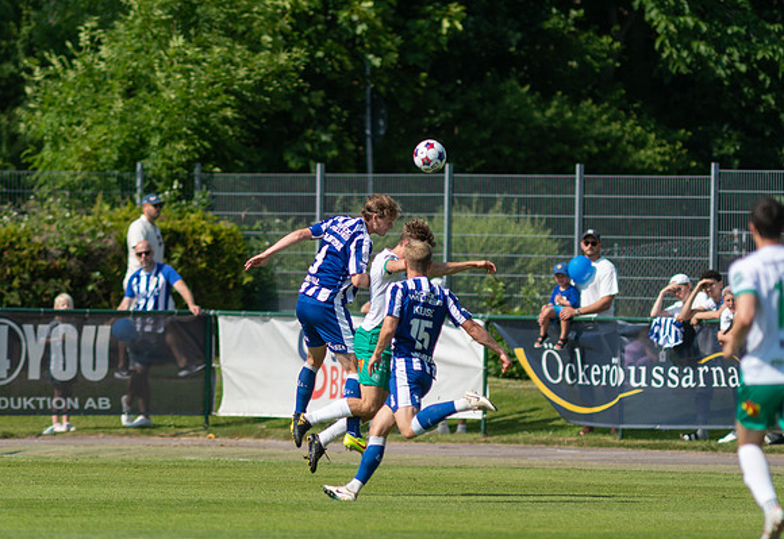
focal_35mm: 643
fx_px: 14145
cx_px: 220
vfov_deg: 2.2
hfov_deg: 3.2
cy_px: 376
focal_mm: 300
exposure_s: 1/2000
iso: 100
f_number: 3.2
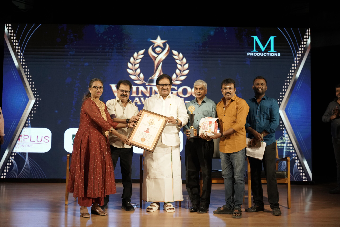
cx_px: 170
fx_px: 378
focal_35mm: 40
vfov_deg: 33.4
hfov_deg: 48.4
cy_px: 114
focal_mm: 40
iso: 2000
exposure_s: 1/500
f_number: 2.8
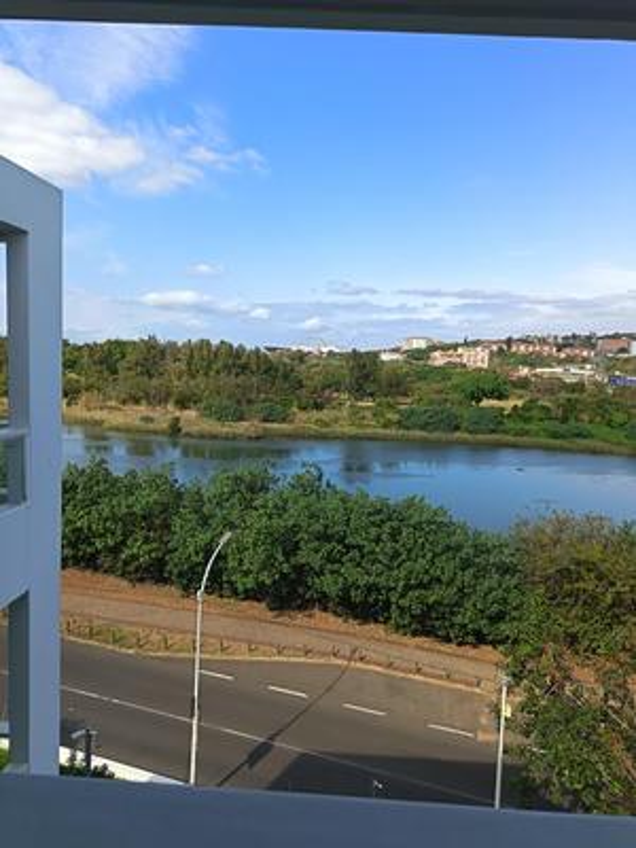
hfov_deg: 56.8
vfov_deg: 71.6
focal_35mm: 24
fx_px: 588
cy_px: 424
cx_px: 318
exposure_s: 1/600
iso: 118
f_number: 1.75
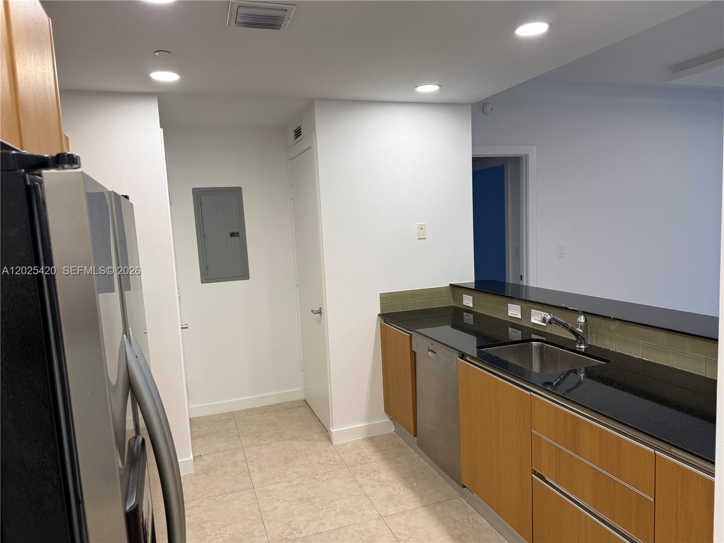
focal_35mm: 24
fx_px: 502
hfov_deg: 71.6
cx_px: 362
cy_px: 272
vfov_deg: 56.8
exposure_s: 1/120
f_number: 1.78
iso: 125
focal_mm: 6.76
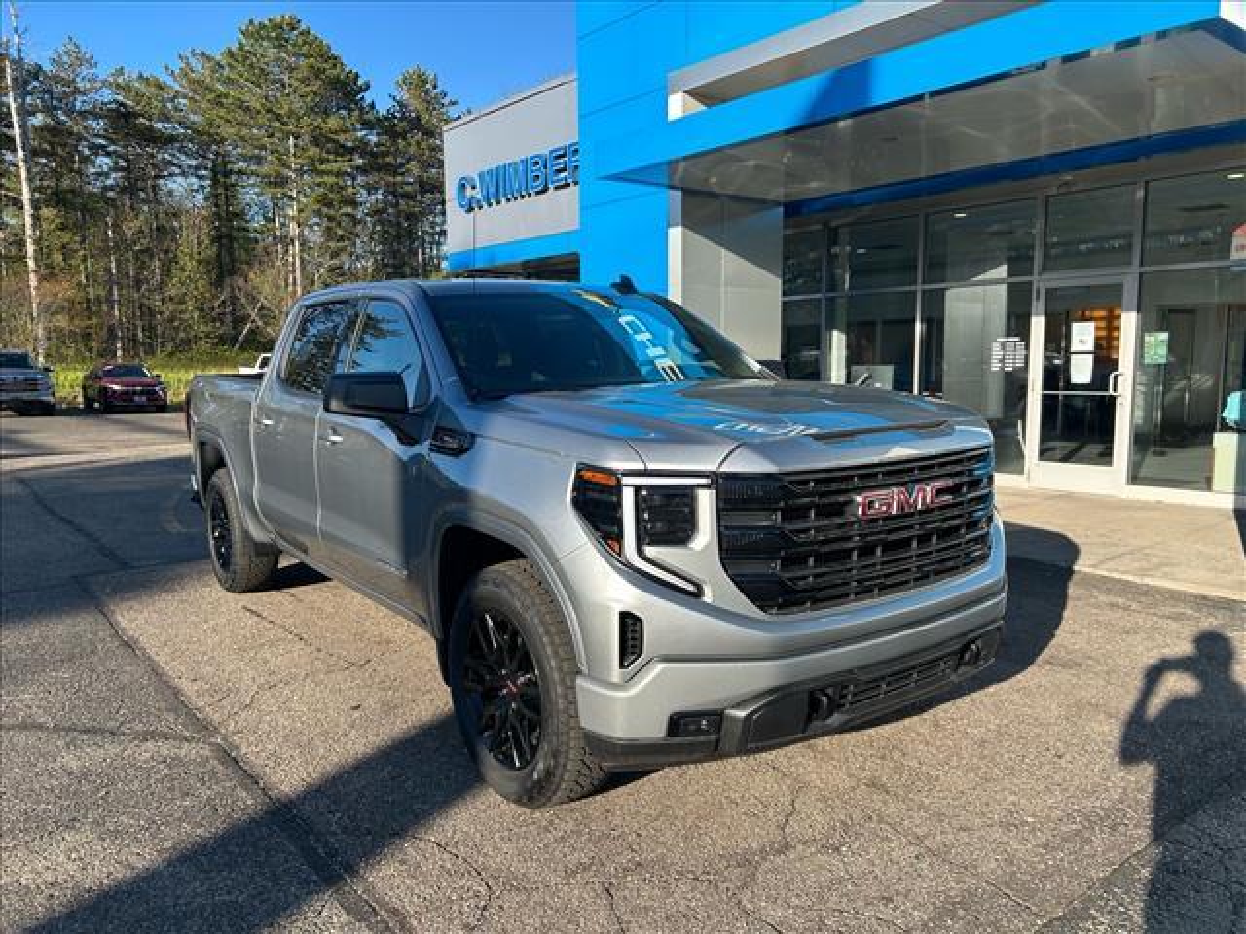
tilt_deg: -6.7
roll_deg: -0.8
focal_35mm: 26
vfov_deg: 53.1
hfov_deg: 67.3
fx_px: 936
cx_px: 623
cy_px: 467
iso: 50
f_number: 1.5
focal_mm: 5.7
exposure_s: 1/1511
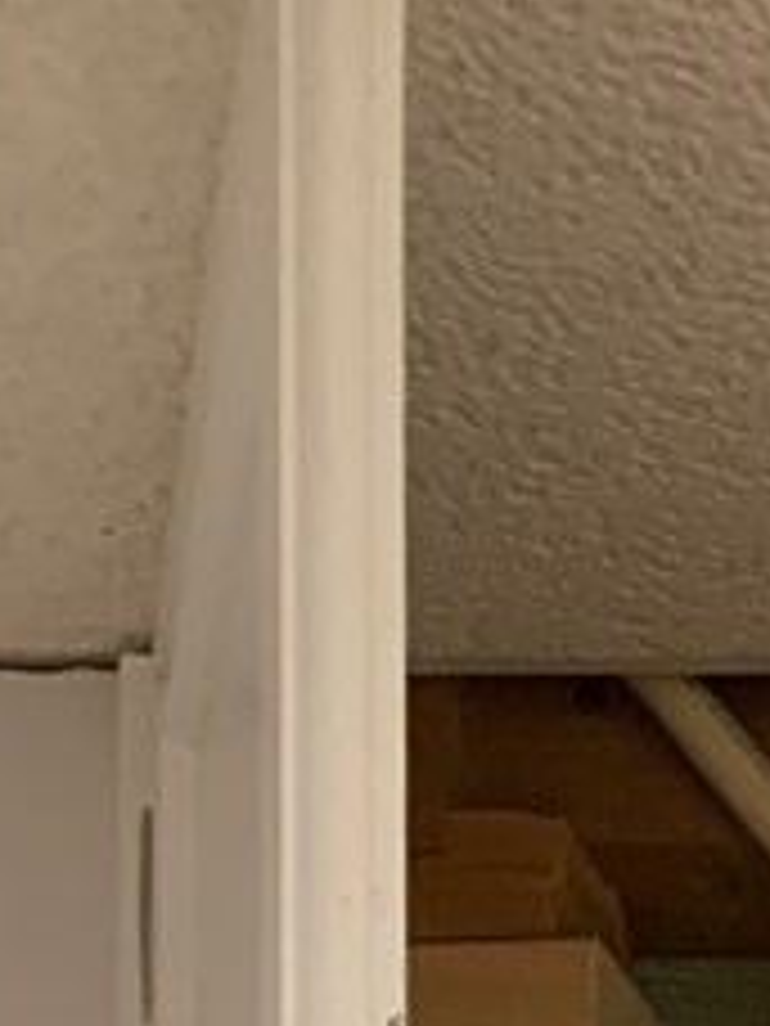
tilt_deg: +3.9
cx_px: 1612
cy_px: 2120
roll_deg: +0.5
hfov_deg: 11.3
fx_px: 3470
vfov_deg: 13.9
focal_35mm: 117
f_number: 1.8
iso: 250
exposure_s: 1/40
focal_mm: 4.25
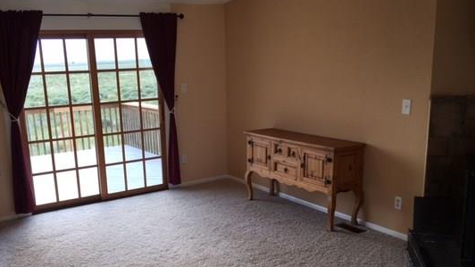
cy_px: 184
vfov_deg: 30.9
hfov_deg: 52.6
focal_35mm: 38
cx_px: 202
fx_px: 479
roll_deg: +0.8
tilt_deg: -12.3
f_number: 2.2
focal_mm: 4.15
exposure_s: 1/60
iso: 25
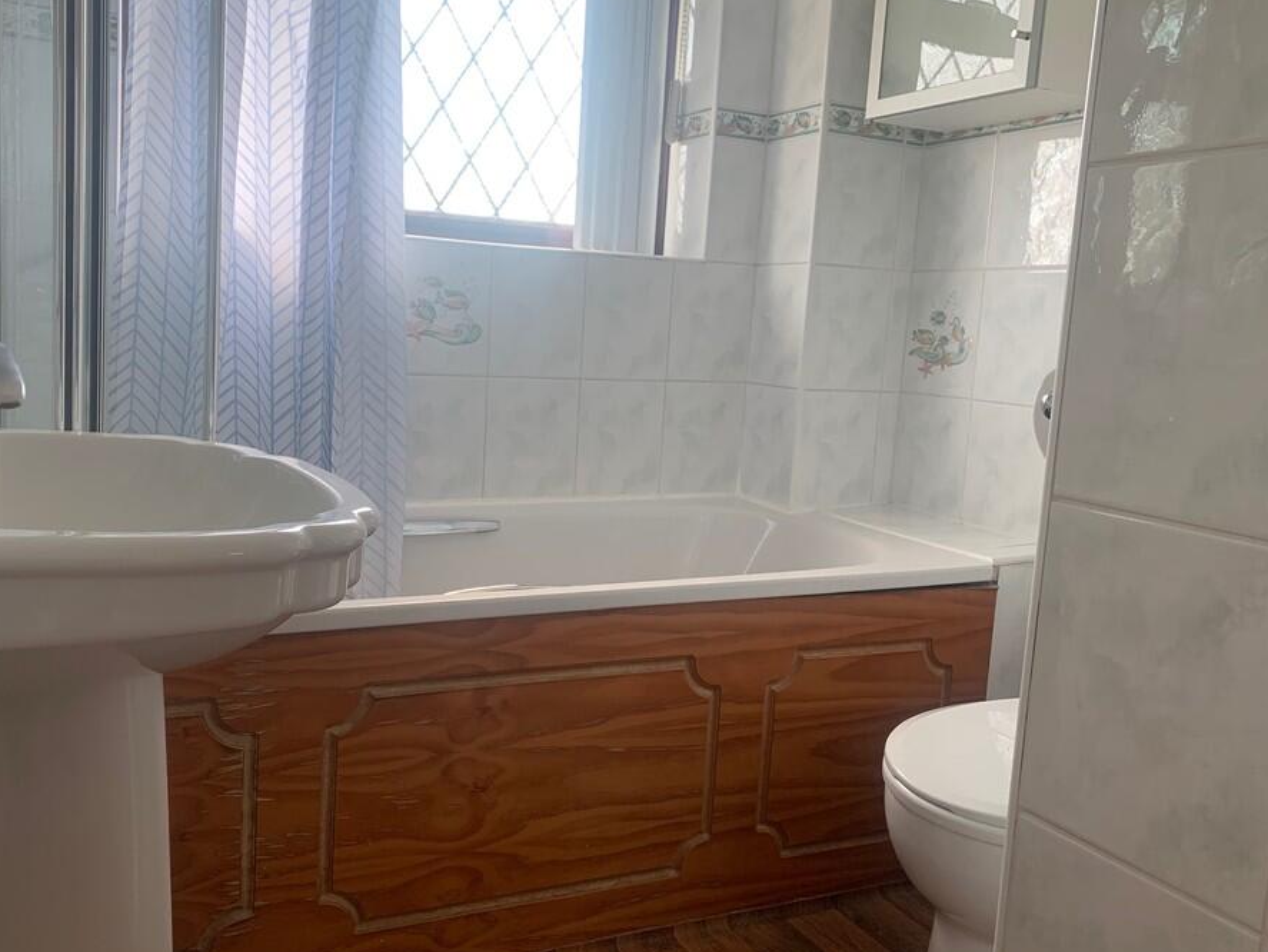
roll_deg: -3.8
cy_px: 467
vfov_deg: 46.8
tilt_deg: -8.1
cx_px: 563
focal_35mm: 30
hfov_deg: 59.8
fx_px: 1099
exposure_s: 1/121
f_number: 1.8
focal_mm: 4.25
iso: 64
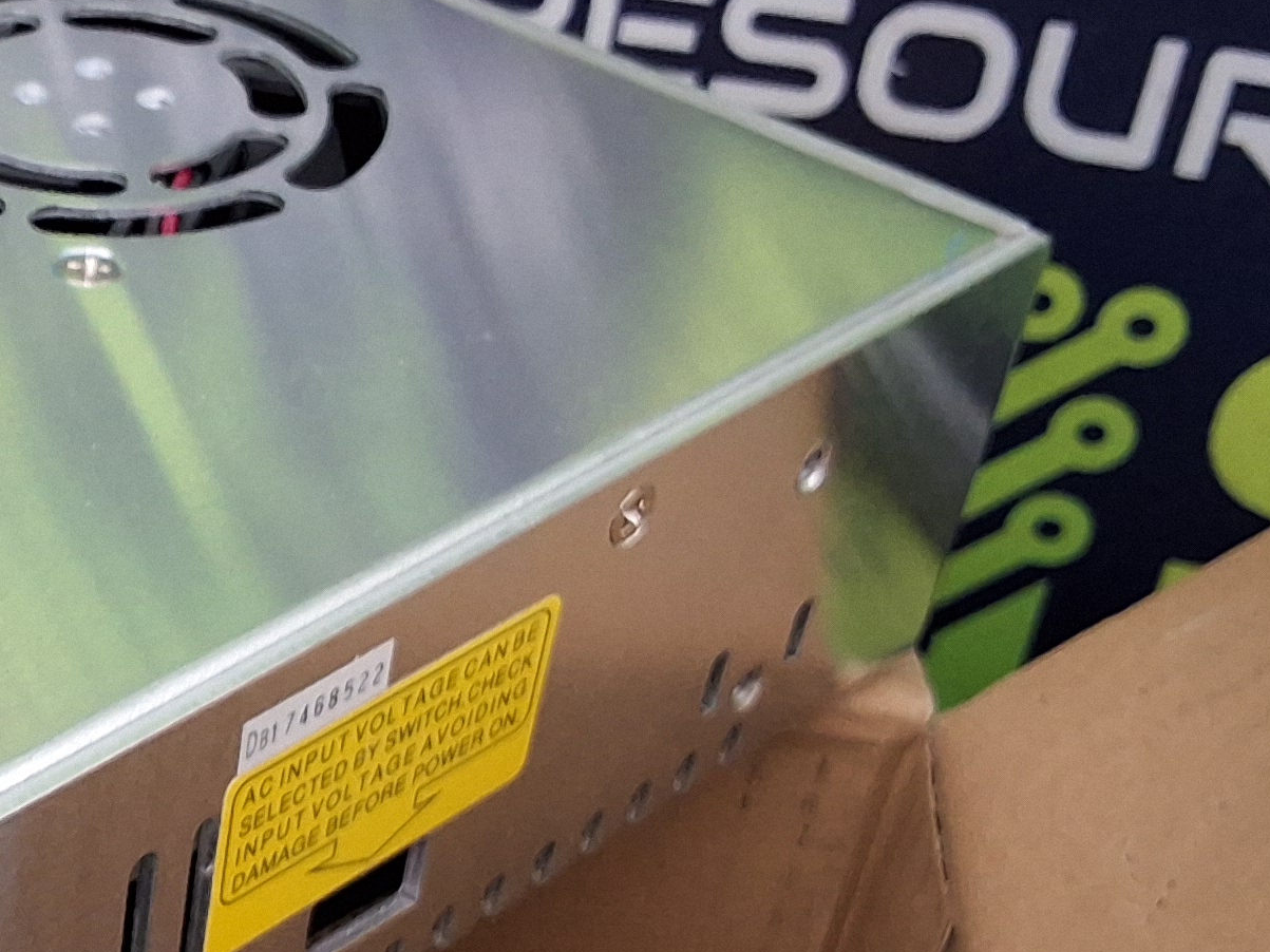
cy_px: 856
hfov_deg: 23.5
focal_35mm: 76
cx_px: -253
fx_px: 2788
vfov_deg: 19.0
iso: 320
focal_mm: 2.91
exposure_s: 1/24
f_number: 1.9
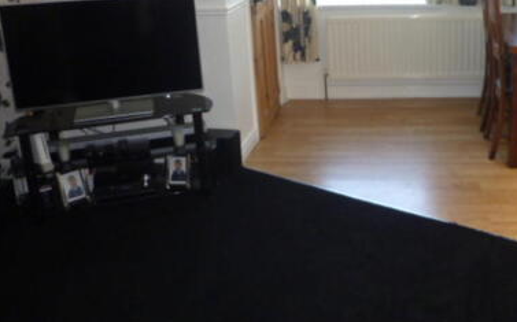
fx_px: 577
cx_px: 353
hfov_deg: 47.3
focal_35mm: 41
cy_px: 79
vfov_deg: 30.6
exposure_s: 1/30
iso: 160
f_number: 2.8
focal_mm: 4.5
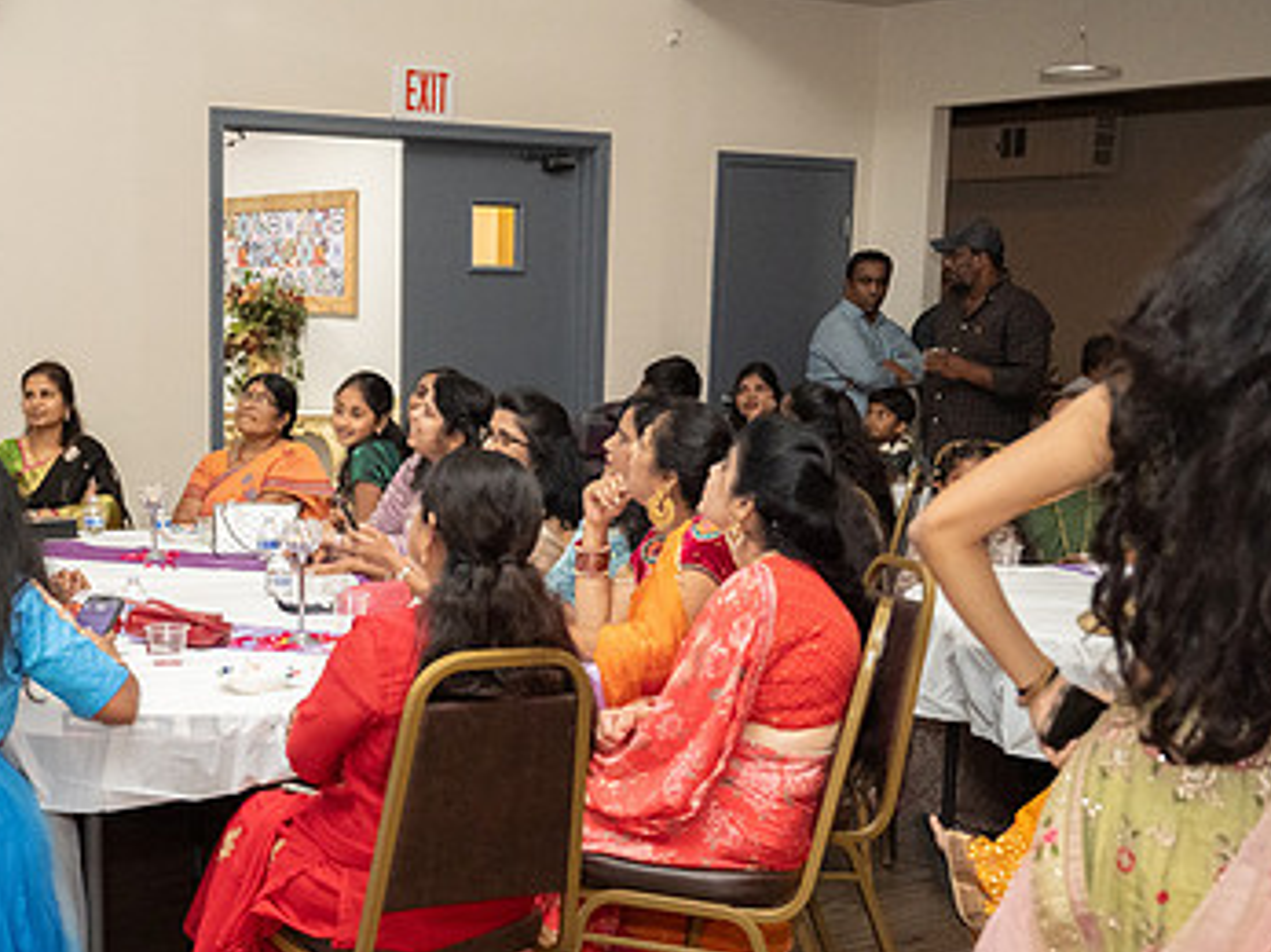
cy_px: 701
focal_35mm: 57
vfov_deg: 25.4
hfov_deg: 32.9
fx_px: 2092
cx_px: 275
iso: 1250
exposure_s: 1/160
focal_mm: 34
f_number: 3.5
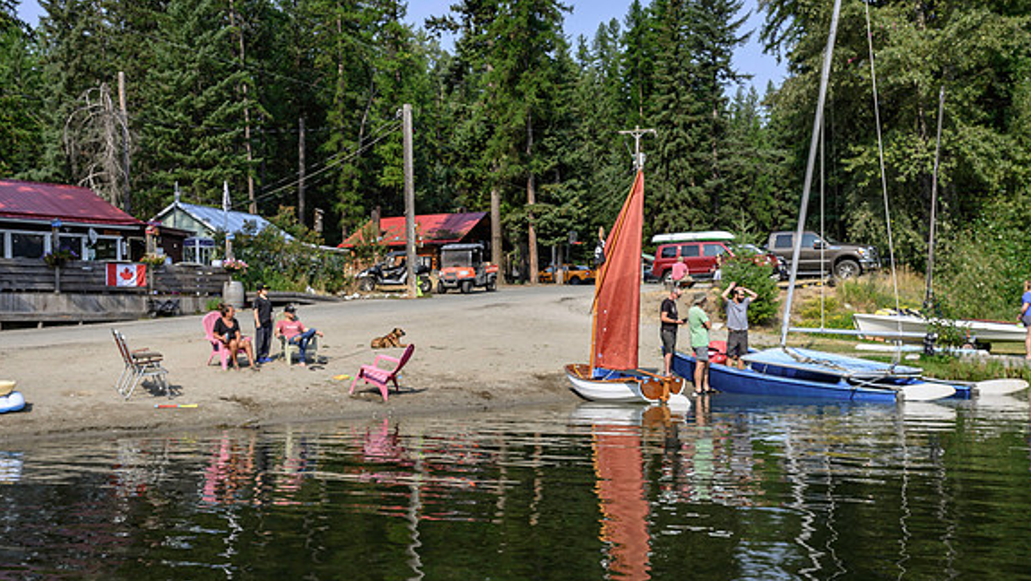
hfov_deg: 52.8
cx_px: 515
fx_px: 1039
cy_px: 289
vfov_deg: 31.2
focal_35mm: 38
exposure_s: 1/320
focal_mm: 24
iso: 180
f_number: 8
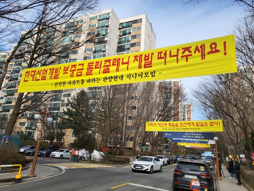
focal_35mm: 26
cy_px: 96
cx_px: 127
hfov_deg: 67.3
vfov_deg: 53.1
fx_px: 191
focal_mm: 4.25
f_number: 1.8
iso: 50
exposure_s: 1/1593
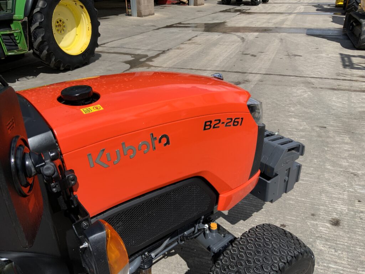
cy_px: 137
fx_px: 306
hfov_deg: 61.7
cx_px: 182
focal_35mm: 29
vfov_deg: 48.2
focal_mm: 3
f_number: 1.8
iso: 16
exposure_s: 1/2141
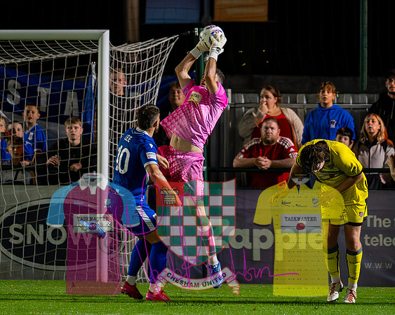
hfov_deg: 2.6
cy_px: 59
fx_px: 8845
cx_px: 215
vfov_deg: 2.0
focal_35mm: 757
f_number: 4.5
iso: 10000
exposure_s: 1/640
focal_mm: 400
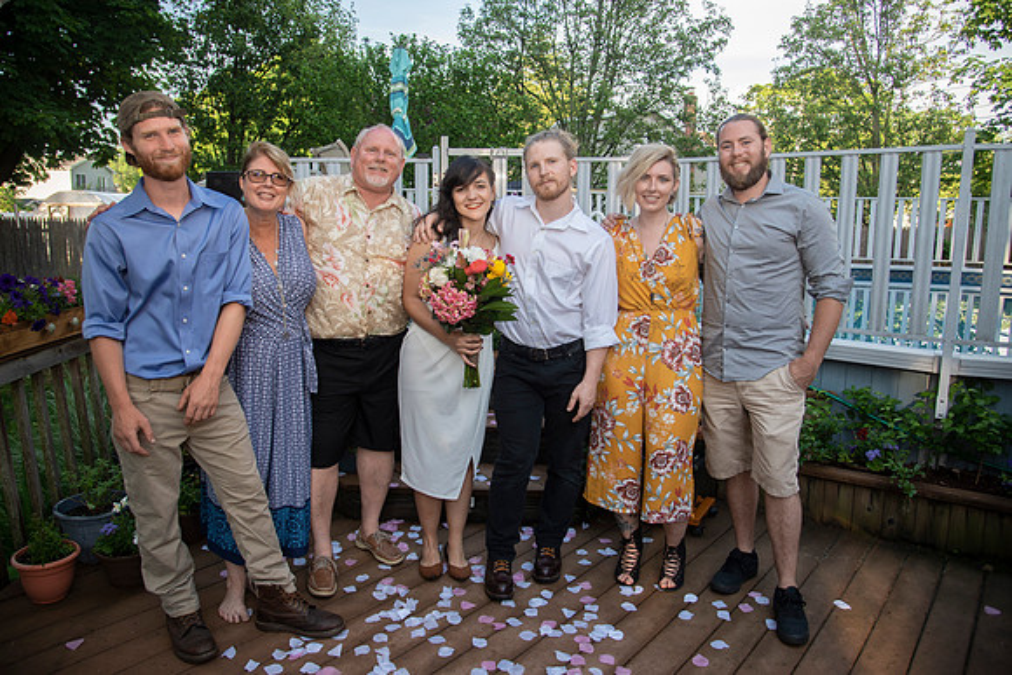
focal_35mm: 25
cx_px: 494
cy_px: 330
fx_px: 691
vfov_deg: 52.1
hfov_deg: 72.5
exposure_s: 1/200
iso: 100
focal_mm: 24
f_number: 4
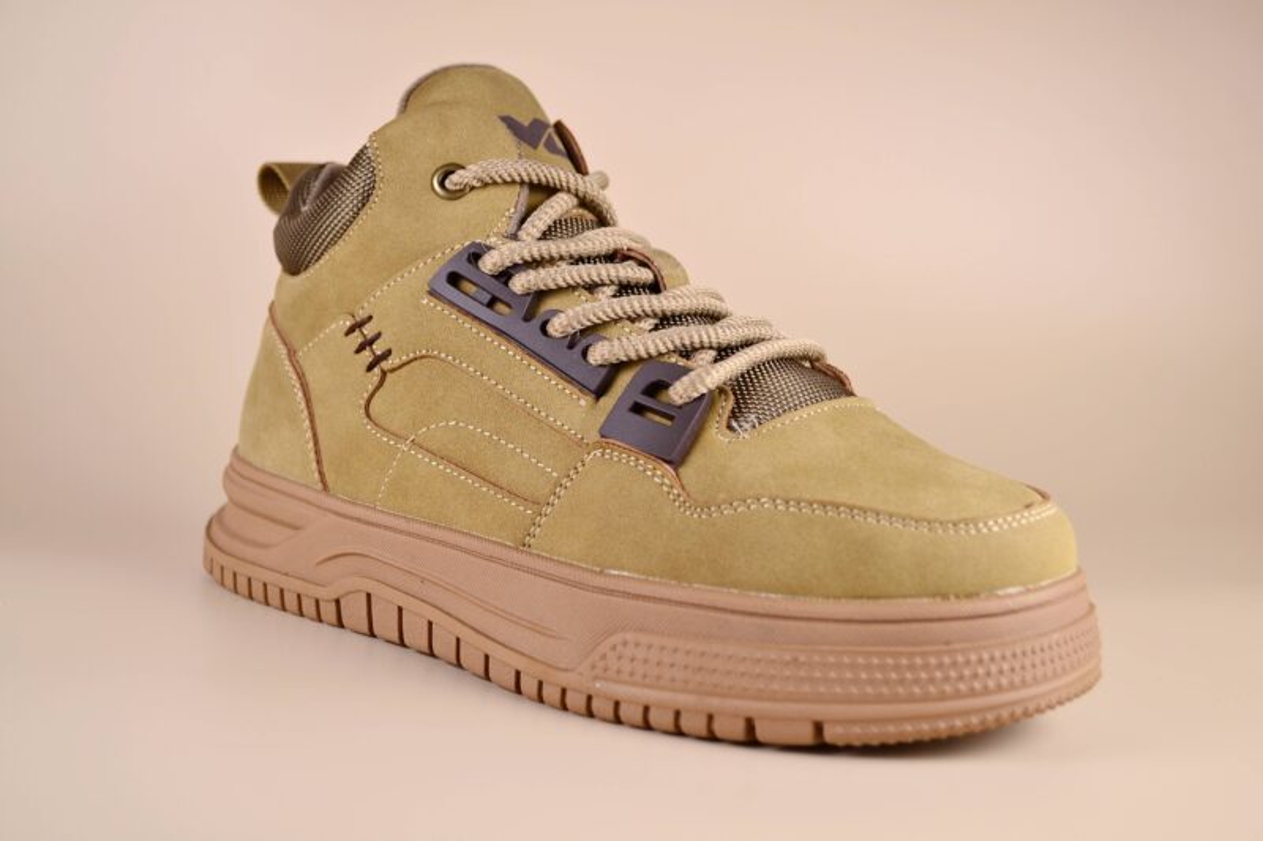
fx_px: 1684
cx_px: 632
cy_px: 420
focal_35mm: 48
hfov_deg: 41.1
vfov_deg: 28.1
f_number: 4.8
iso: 100
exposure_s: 1/80
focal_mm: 32
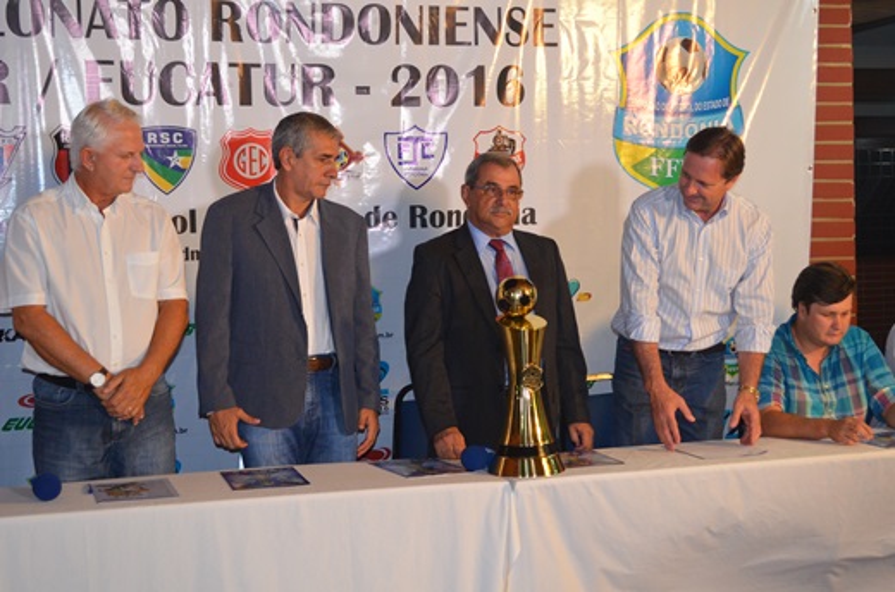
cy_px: 296
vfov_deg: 24.9
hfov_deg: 37.0
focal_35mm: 54
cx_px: 448
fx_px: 1339
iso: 1600
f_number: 5
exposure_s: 1/60
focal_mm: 36
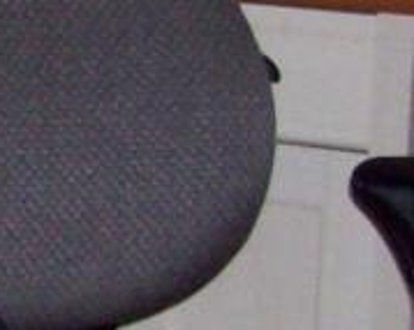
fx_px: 3074
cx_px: -530
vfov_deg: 6.2
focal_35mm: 251
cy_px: 128
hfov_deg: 7.3
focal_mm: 6
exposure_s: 1/64
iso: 140
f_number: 2.7
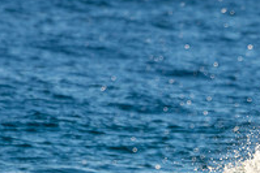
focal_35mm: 1571
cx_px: 321
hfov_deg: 1.3
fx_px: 11354
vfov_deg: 0.9
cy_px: 211
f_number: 5.6
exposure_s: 1/1250
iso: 560
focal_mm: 360
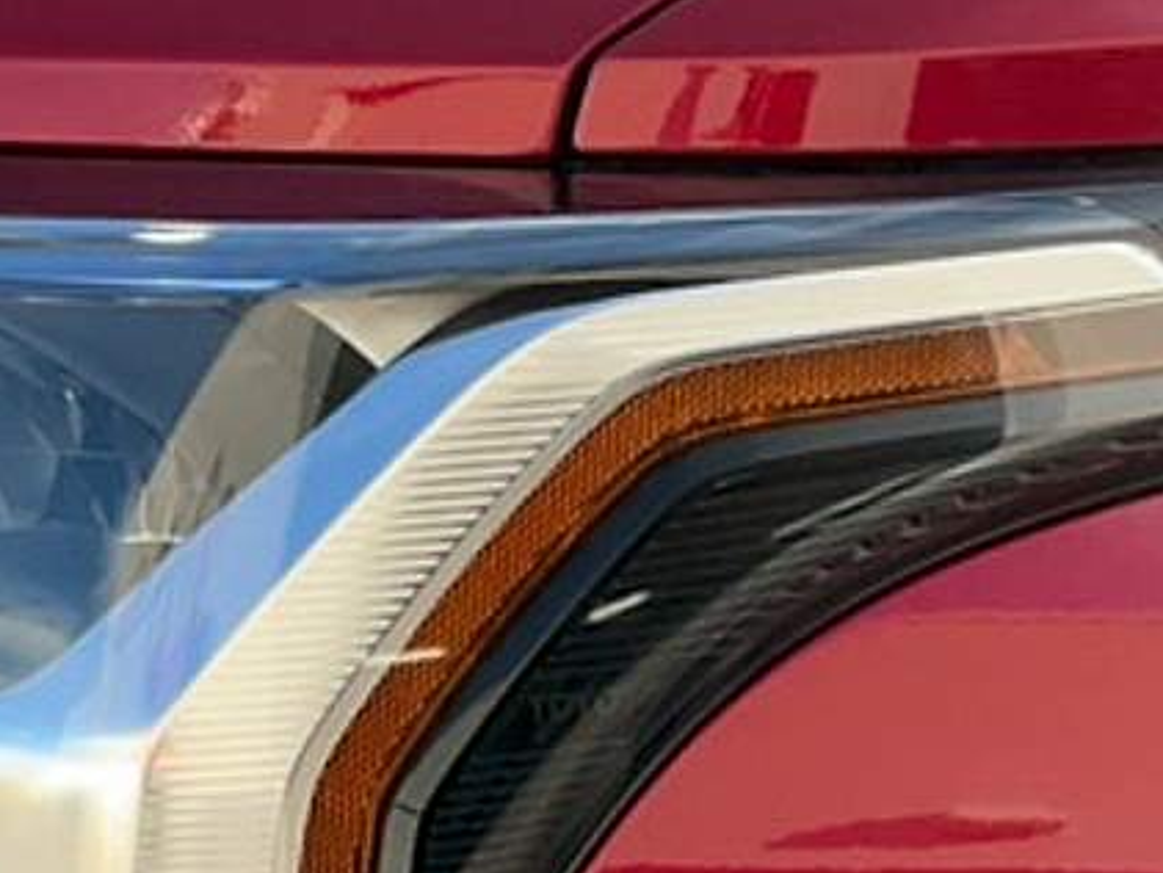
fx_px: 3831
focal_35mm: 114
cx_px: 108
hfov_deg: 17.0
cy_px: 1102
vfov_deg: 12.6
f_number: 1.8
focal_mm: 3
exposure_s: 1/320
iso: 25
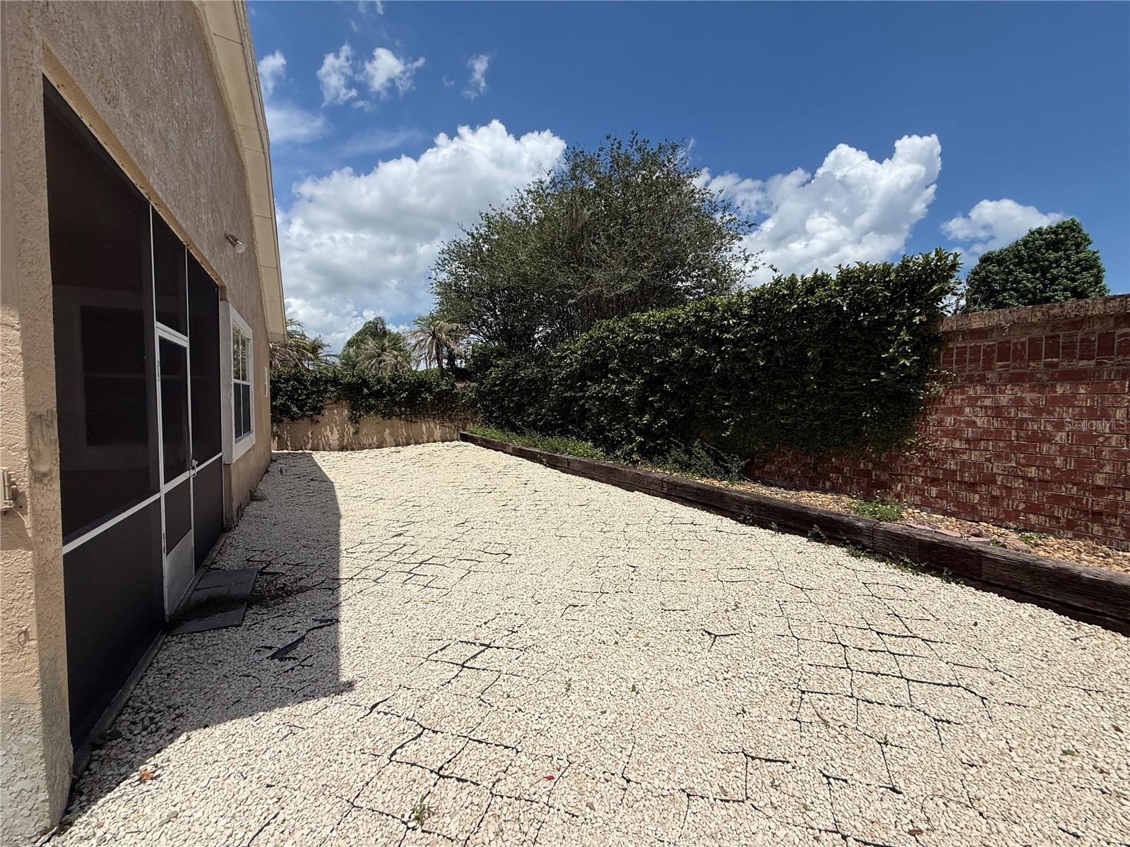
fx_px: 457
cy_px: 424
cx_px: 565
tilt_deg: -2.8
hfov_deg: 102.1
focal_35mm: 14
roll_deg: -0.9
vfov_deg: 85.7
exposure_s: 1/4762
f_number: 2.2
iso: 50
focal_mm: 2.22
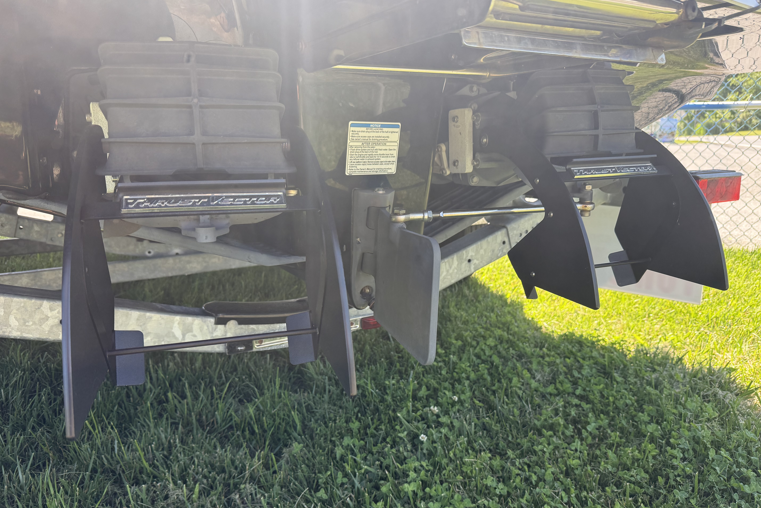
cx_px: 381
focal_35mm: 25
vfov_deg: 51.3
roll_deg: +3.7
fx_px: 528
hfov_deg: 71.5
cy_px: 264
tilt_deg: -11.1
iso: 100
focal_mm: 6.76
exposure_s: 1/539
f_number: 1.78
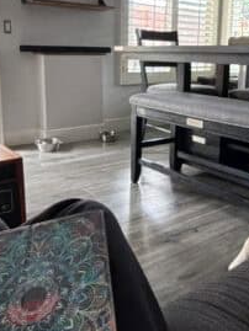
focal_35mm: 39
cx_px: 151
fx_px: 374
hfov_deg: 36.7
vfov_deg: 47.6
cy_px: 133
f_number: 2.2
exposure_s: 1/60
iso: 500
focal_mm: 2.2
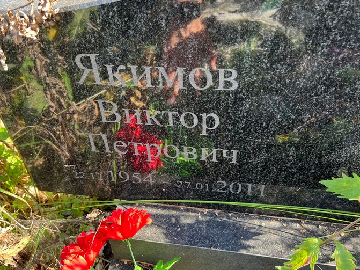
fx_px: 322
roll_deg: +3.2
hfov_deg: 58.3
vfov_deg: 45.3
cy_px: 112
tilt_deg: -38.8
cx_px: 168
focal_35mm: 31
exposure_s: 1/171
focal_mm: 5.7
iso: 64
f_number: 1.5
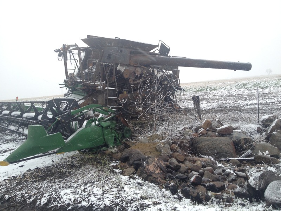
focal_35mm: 35
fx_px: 284
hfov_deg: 52.6
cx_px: 140
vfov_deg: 40.7
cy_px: 106
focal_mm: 4.28
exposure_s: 1/158
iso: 50
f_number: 2.4
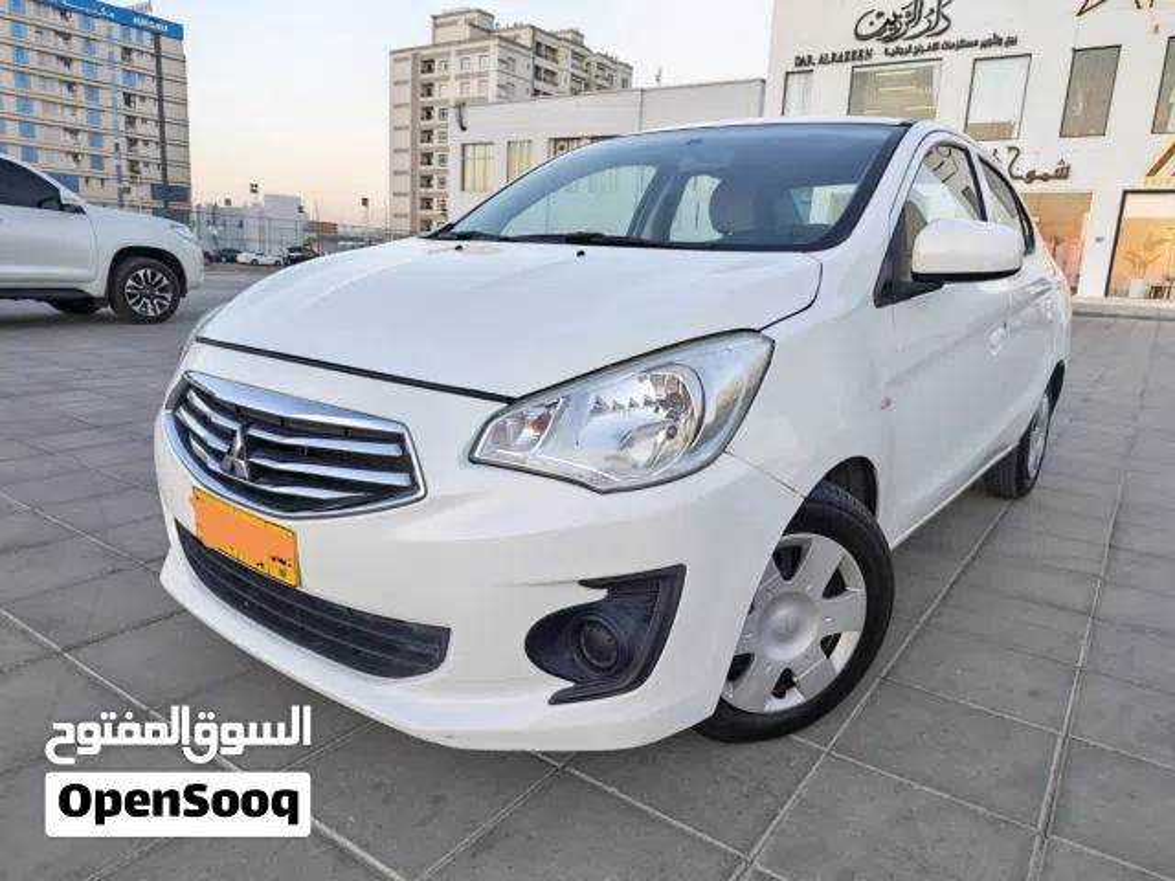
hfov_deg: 73.9
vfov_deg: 58.9
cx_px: 588
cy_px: 440
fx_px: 781
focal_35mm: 23
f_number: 1.6
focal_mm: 6.55
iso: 50
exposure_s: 1/100
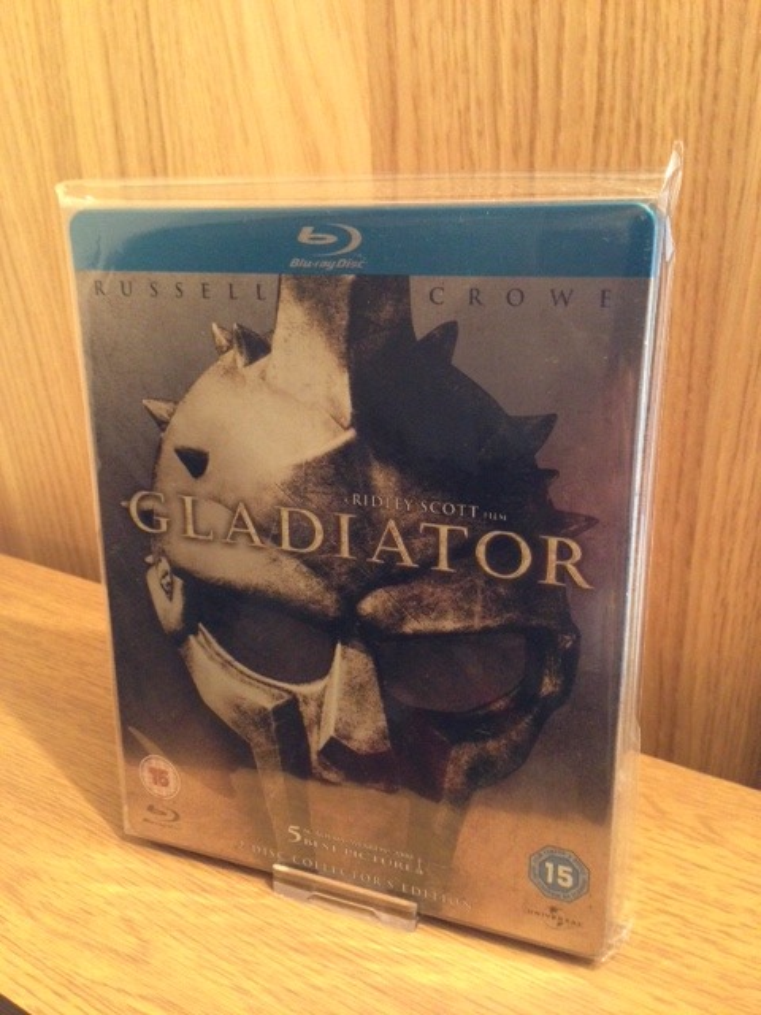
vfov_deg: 55.4
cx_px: 380
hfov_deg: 42.9
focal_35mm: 33
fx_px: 967
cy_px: 508
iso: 400
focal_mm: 4.1
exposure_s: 1/20
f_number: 2.4
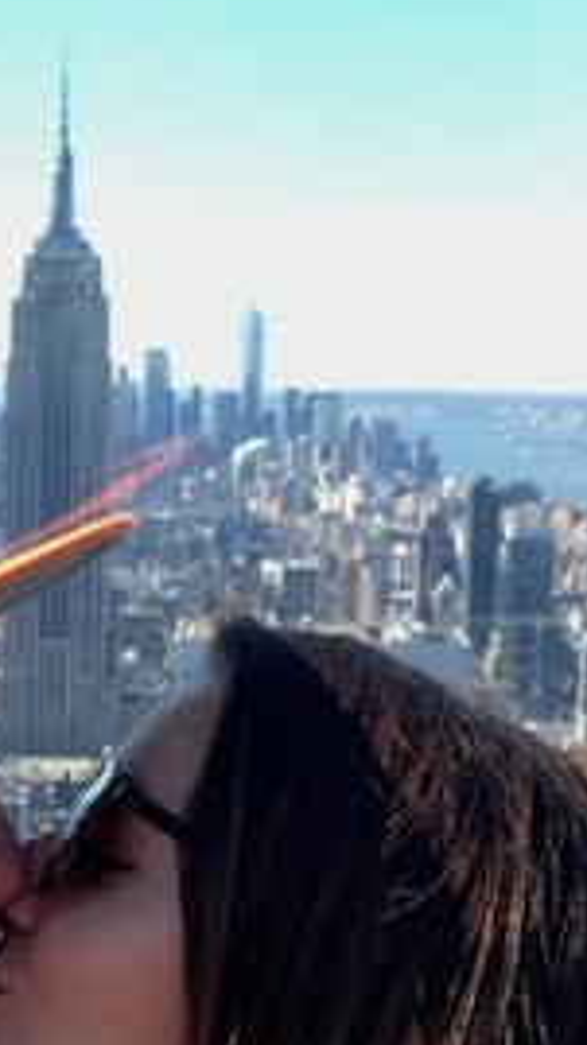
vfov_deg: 25.6
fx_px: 2300
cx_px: -87
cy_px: 622
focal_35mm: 83
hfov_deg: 14.2
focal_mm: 2.87
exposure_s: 1/340
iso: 25
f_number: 2.2
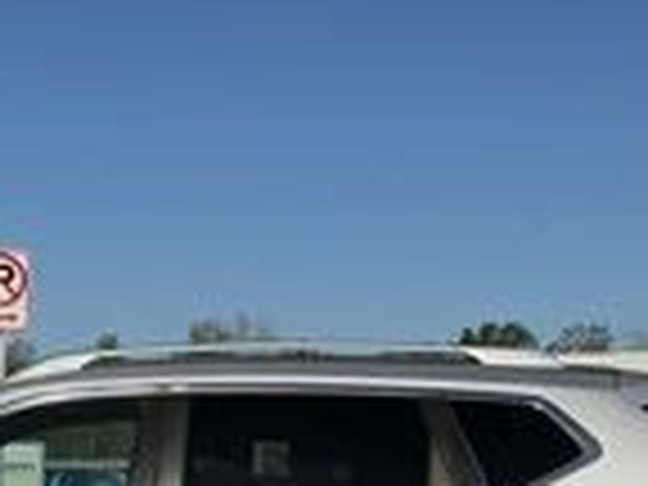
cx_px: 81
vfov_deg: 17.6
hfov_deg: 24.4
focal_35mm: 78
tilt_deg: -2.2
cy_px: 644
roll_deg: -1.6
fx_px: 1460
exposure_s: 1/4405
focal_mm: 3
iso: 25
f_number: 1.8
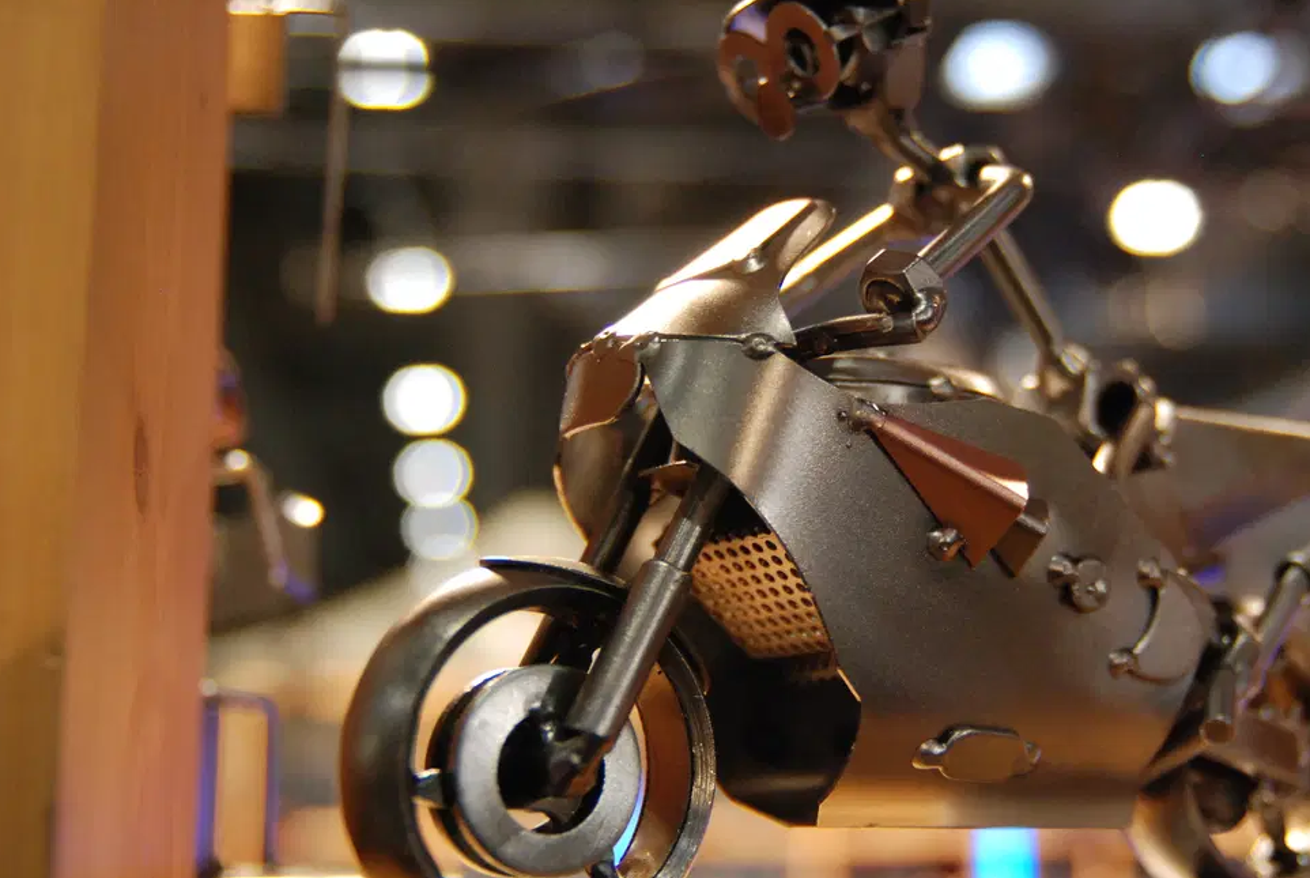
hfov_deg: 35.5
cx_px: 790
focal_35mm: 56
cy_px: 421
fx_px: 2041
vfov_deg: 24.3
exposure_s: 1/160
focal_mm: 30
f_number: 2.8
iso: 1000
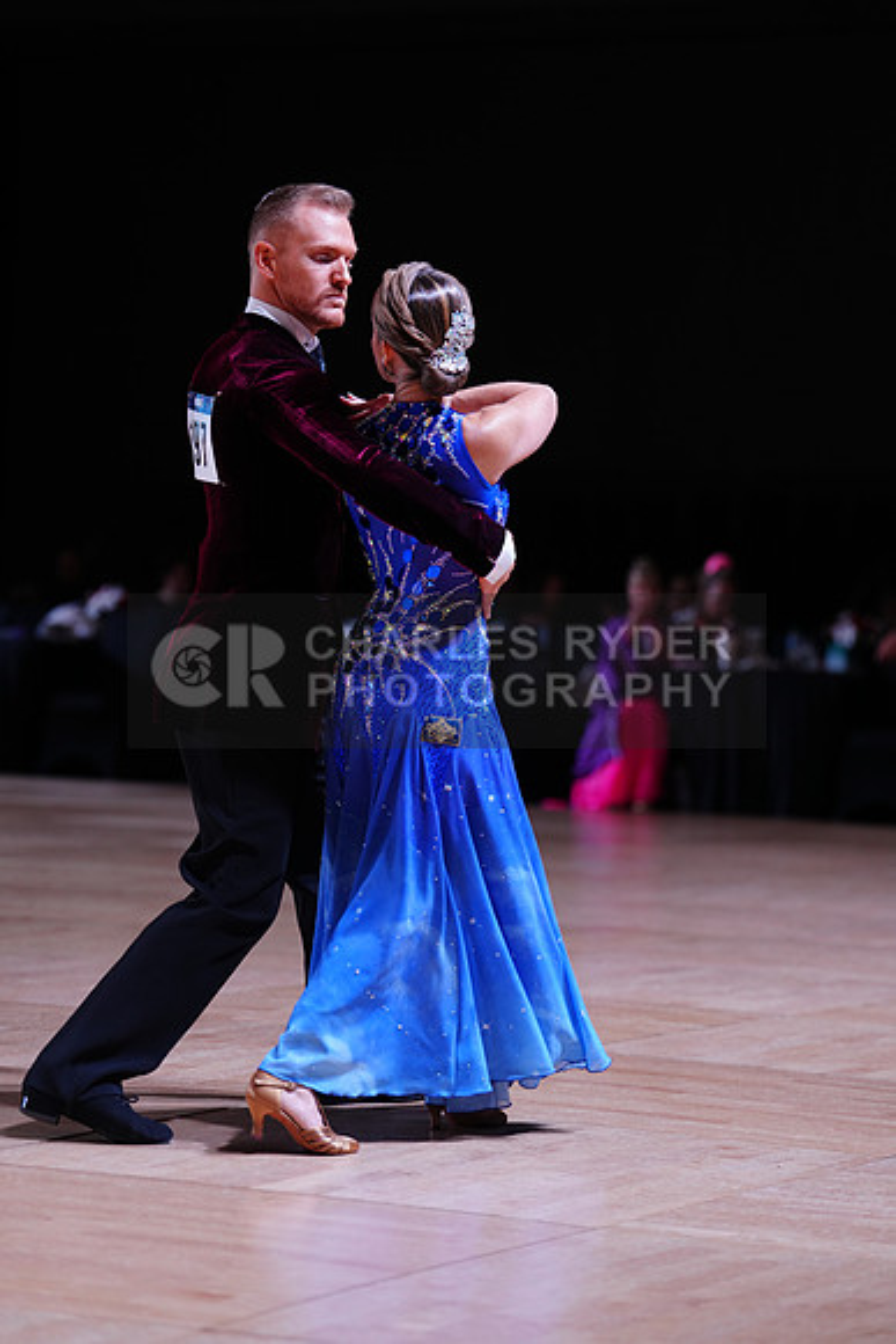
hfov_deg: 12.0
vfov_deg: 17.9
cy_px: 672
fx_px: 4253
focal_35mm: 114
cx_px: 448
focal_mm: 114
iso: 640
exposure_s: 1/500
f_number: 2.8
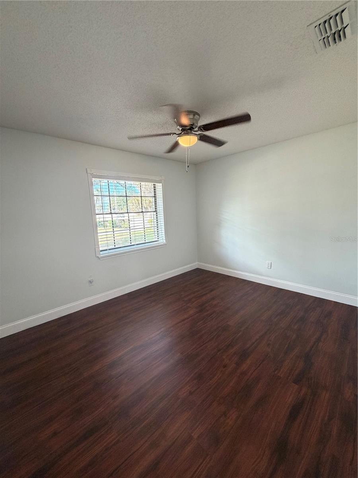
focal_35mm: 14
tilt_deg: -8.1
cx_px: 179
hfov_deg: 85.7
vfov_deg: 102.1
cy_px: 239
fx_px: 193
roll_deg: +2.4
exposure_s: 1/120
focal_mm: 2.22
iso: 320
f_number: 2.2
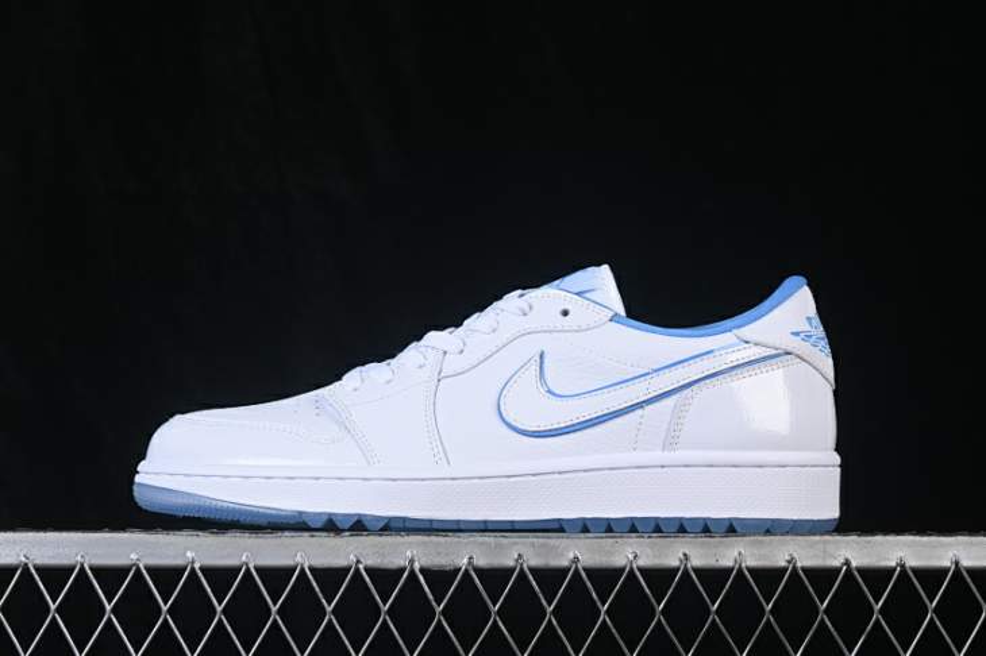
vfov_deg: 18.2
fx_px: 2053
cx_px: 493
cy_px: 328
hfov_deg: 27.0
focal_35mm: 75
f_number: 8
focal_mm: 50
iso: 160
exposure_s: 1/80
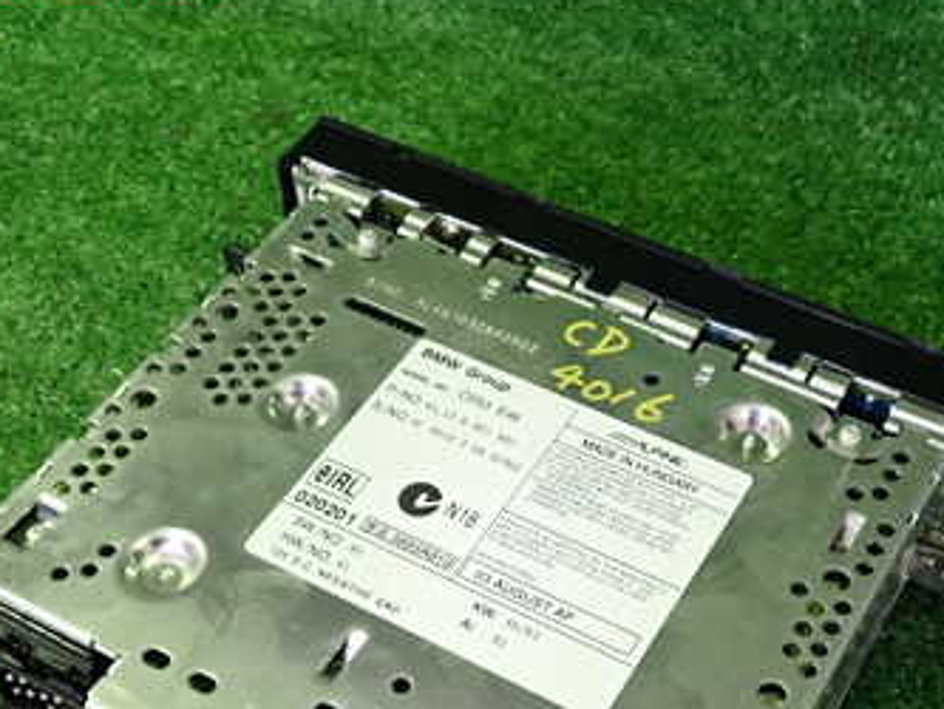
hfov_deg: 35.5
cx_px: 544
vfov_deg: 26.5
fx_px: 1473
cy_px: 579
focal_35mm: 54
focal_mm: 5.4
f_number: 2.3
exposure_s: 1/30
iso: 640
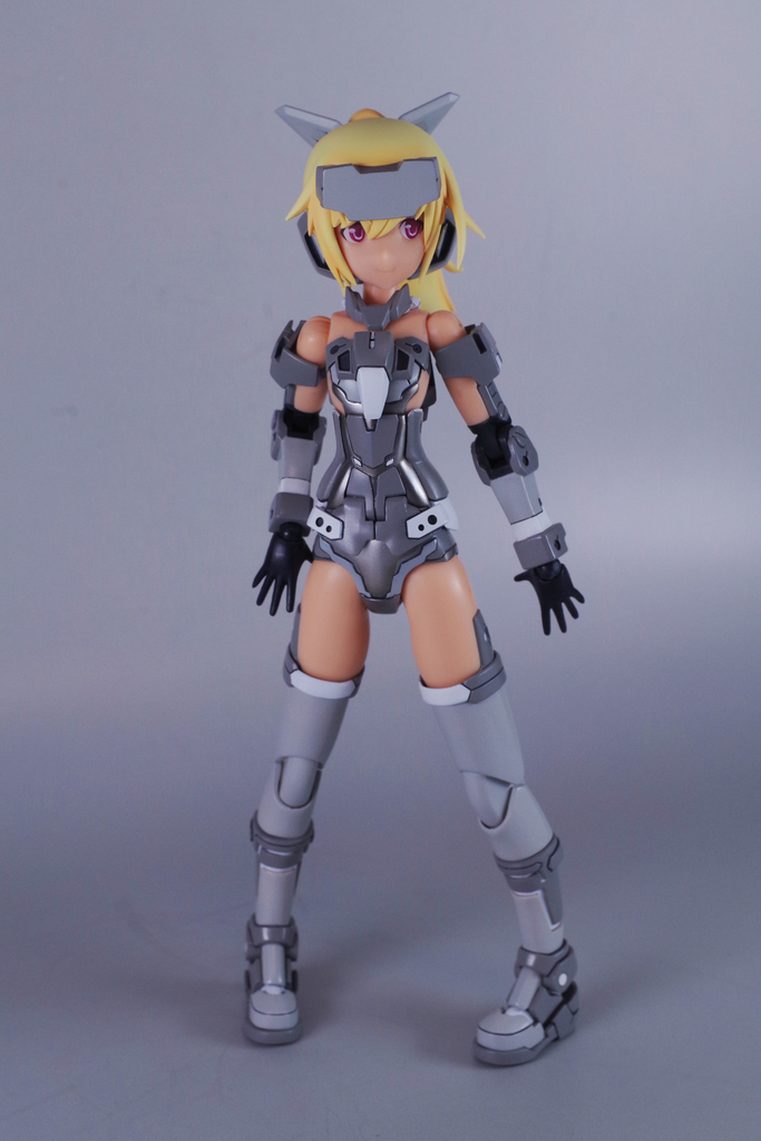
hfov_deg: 25.8
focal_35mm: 52
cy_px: 570
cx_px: 380
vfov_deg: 37.8
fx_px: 1664
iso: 200
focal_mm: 35
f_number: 11
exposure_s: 1/60
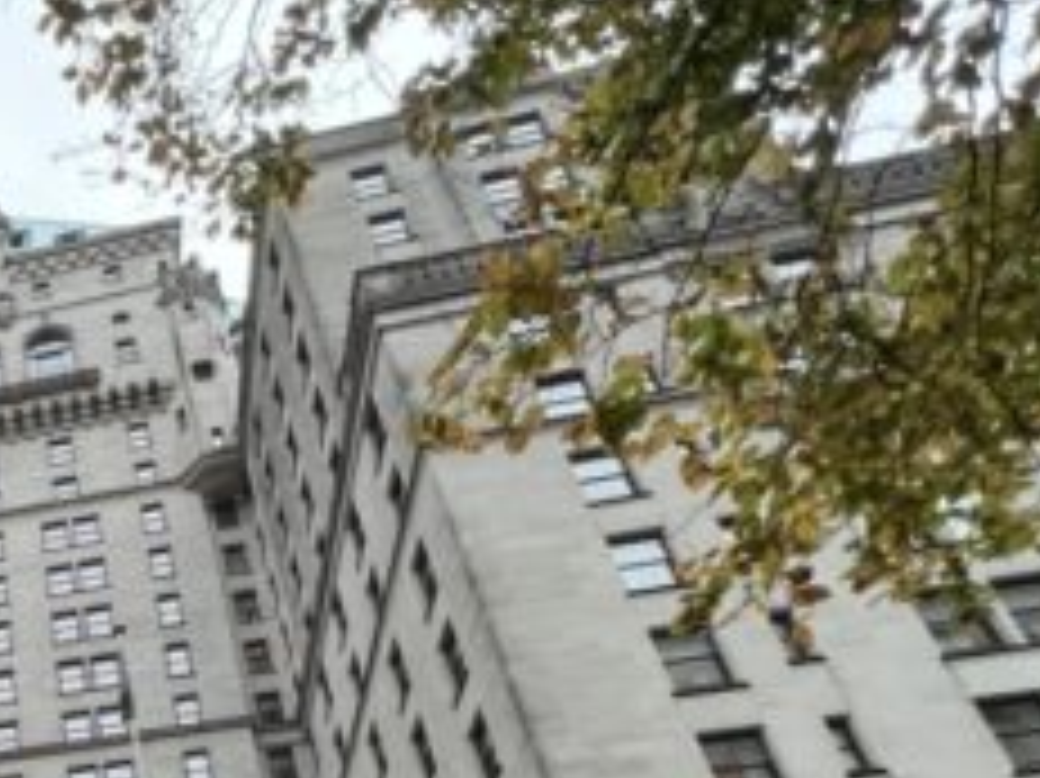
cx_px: -194
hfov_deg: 38.6
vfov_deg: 31.2
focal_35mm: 36
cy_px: 998
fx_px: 1081
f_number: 1.8
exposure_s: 1/99
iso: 250
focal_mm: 1.57
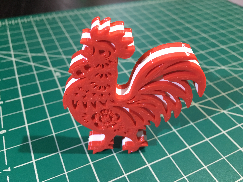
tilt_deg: -39.0
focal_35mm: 29
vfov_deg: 48.2
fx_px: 204
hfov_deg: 61.7
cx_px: 122
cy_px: 91
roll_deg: -1.5
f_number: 2.2
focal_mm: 4.15
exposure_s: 1/15
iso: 64
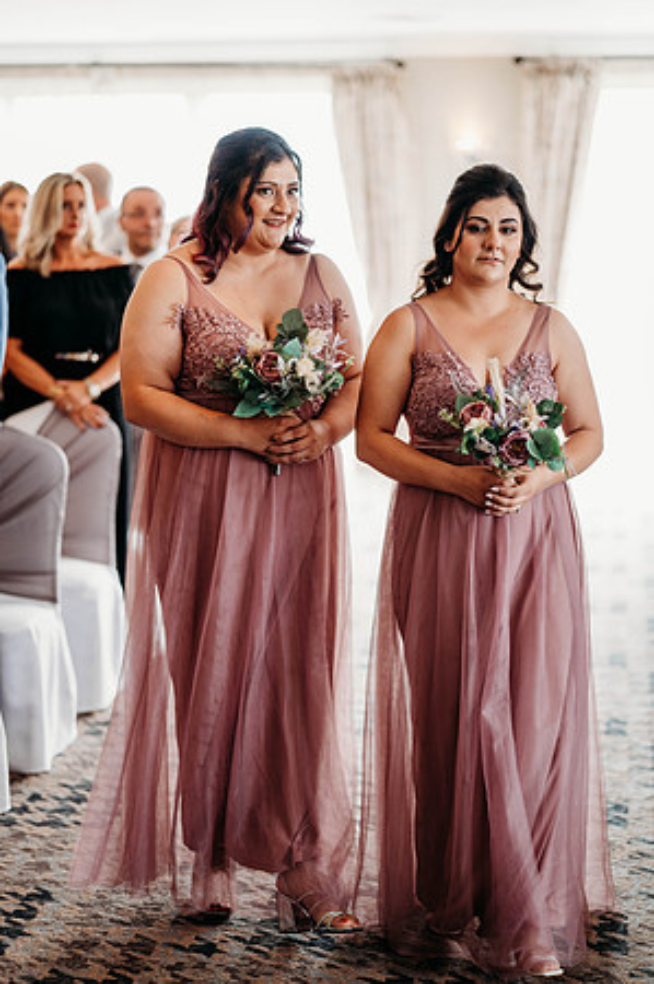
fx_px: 2321
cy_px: 492
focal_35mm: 85
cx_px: 327
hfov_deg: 16.0
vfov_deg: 23.9
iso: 400
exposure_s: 1/200
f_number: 2
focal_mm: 85
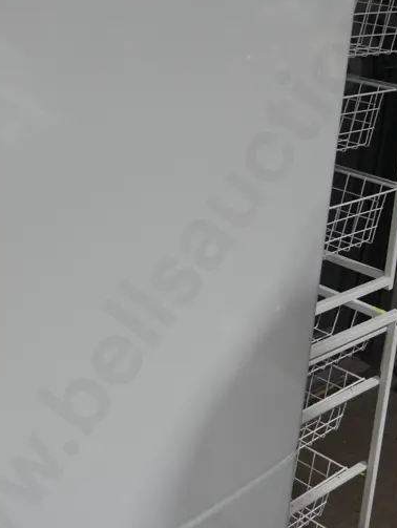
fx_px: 871
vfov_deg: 33.6
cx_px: 242
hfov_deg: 25.6
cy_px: 192
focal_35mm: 57
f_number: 3.5
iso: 200
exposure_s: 1/80
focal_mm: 14
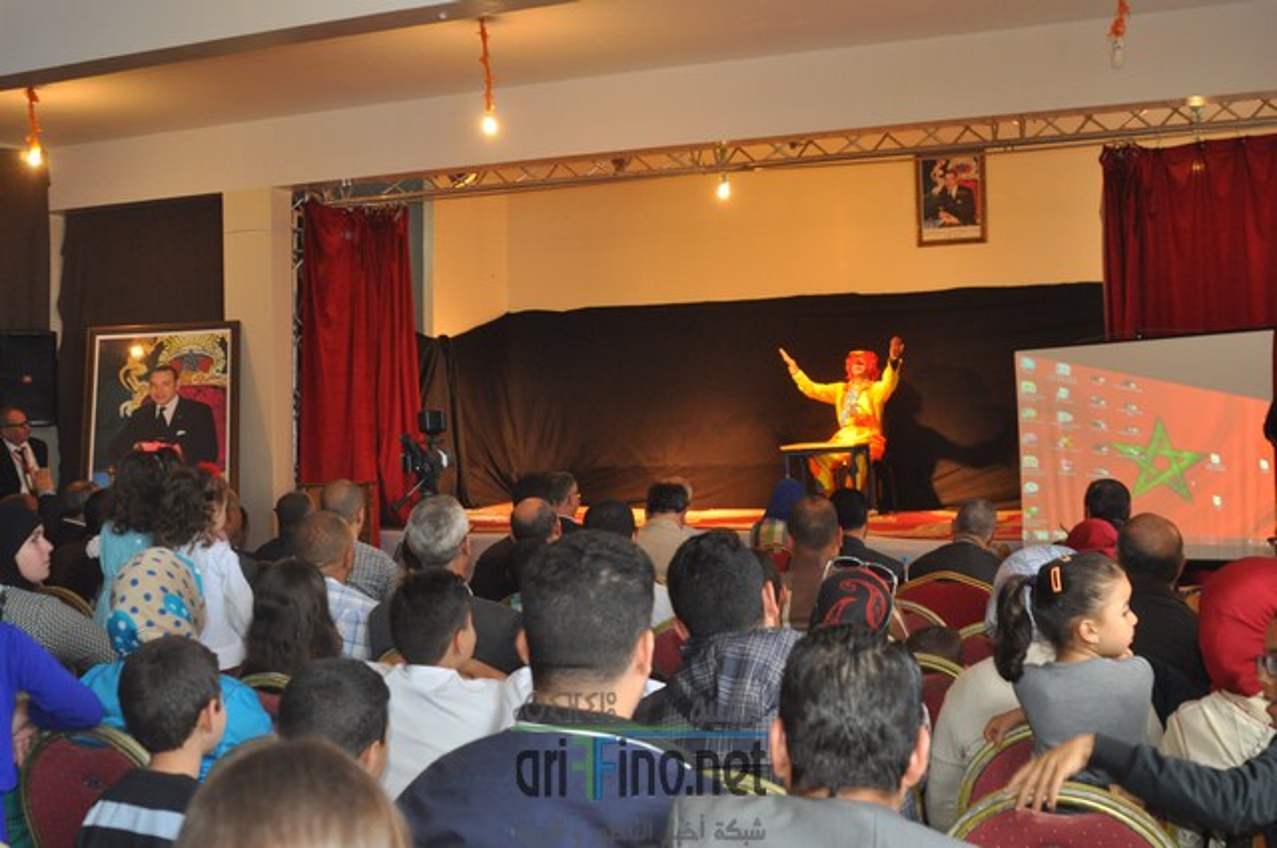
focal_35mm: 42
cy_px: 424
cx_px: 638
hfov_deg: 46.5
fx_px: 1488
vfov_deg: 31.8
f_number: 3.8
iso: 800
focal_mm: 28
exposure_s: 1/80
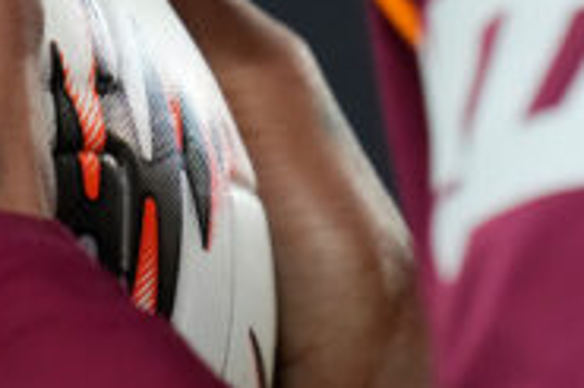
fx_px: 27018
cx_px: 88
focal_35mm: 1667
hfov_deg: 1.2
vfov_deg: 0.8
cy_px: -257
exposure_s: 1/1600
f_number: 3.5
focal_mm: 400
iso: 4000
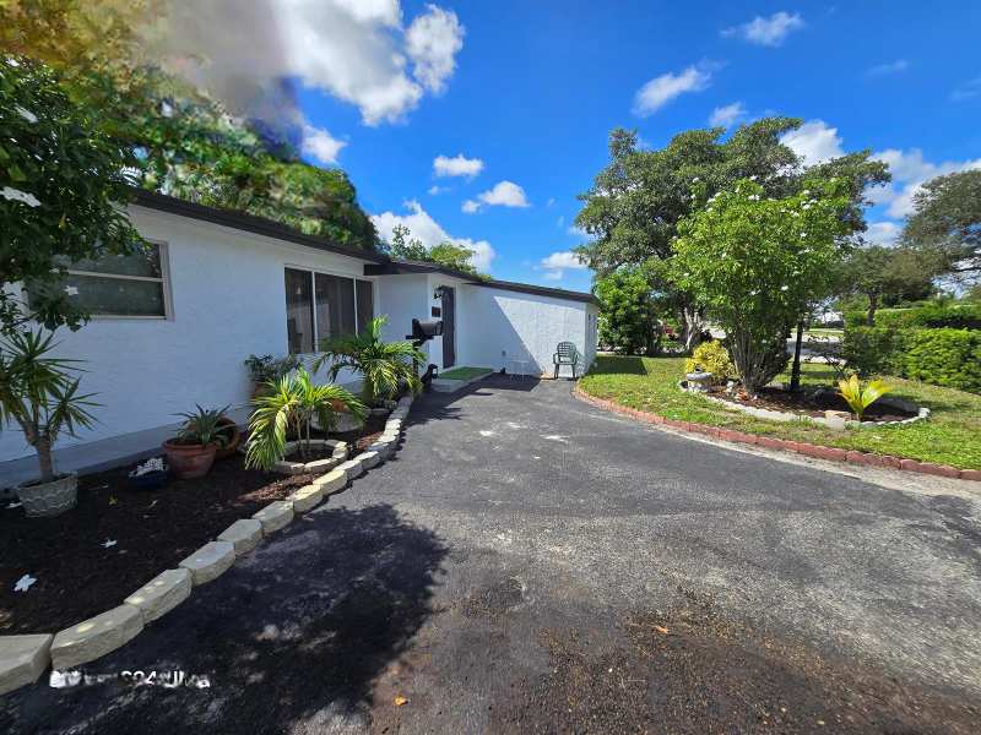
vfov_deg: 89.9
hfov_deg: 106.2
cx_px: 490
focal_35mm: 13
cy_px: 368
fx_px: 368
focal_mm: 2.2
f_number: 2.2
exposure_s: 1/1667
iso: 50
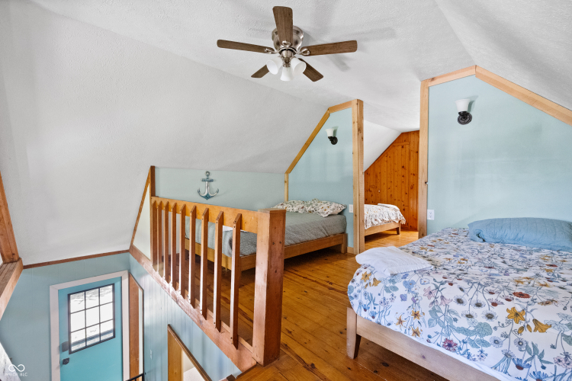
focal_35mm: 15
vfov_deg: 77.3
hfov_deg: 100.4
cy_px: 190
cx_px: 286
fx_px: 238
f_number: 9
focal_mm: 15
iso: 28800
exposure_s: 1/15
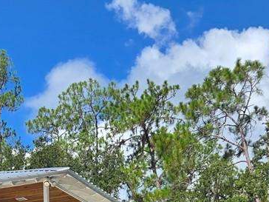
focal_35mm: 101
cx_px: -45
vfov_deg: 14.2
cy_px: 243
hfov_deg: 18.5
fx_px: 785
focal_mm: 5.4
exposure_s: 1/1804
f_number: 1.8
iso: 25
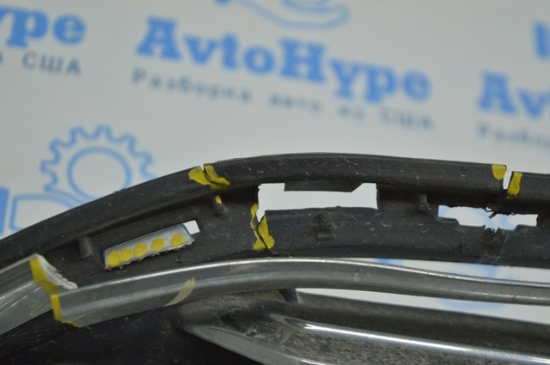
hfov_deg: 24.6
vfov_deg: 16.5
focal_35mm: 82
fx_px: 1259
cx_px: 275
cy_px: 182
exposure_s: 1/60
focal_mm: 55
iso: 400
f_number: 5.6
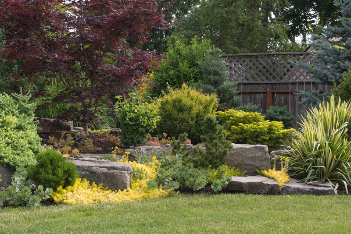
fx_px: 488
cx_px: 176
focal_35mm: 50
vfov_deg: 27.0
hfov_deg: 39.6
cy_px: 117
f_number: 11
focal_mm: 50
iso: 100
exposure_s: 1/100
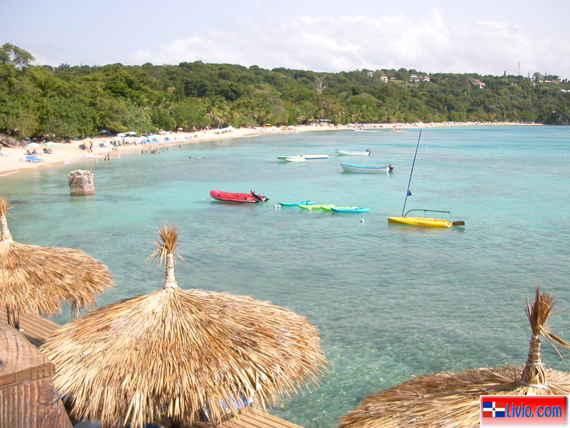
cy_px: 214
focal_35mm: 37
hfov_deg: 50.1
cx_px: 285
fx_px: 609
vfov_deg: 38.7
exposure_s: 1/1205
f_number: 2.7
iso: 100
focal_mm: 5.6
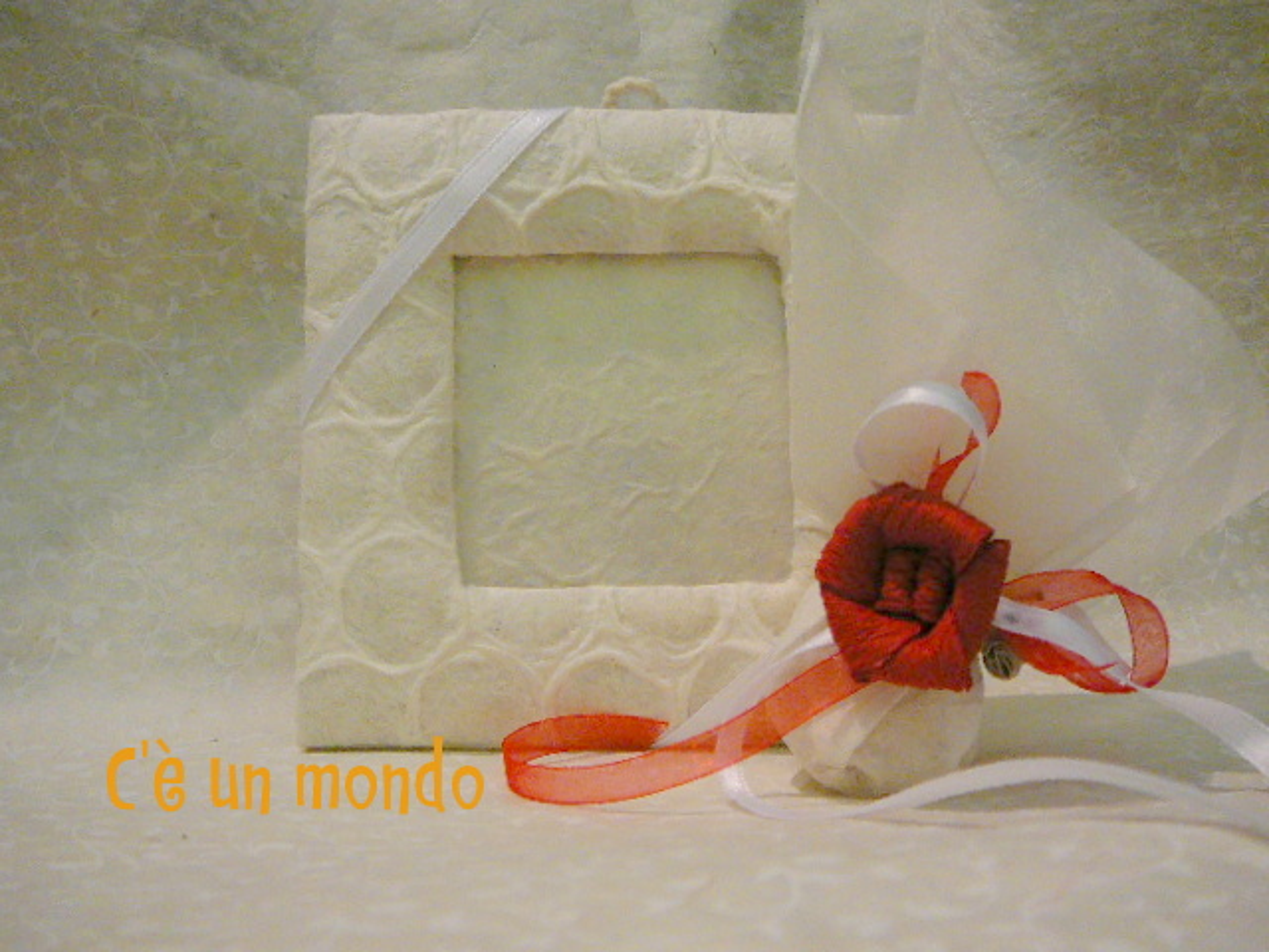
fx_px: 1283
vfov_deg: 40.7
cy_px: 476
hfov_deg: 52.6
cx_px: 634
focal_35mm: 35
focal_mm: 5.2
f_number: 2.8
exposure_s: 1/60
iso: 200
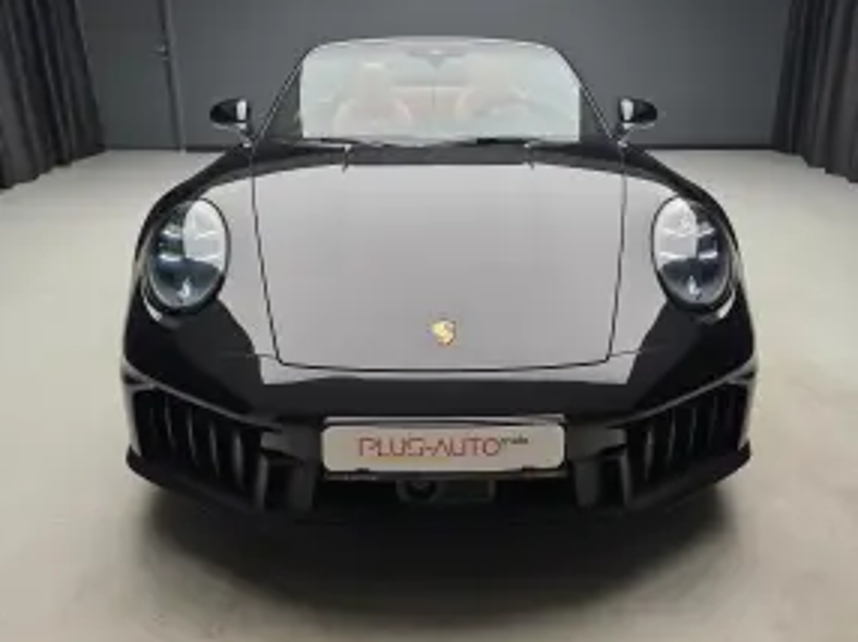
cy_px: 249
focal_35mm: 29
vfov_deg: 47.8
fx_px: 718
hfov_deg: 61.7
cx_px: 438
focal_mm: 6.3
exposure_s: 1/53.8
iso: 50
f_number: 1.7
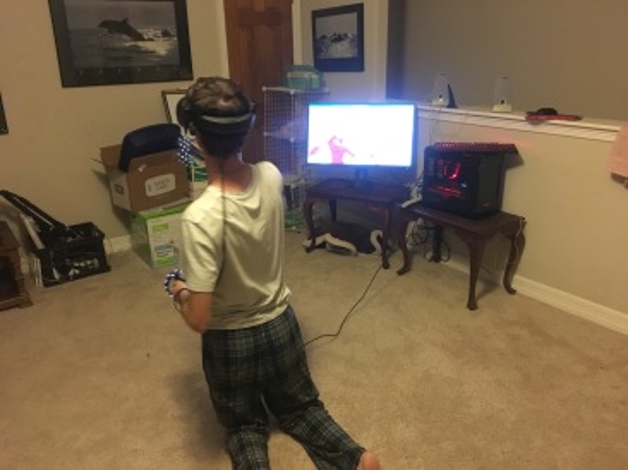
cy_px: 235
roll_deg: +1.0
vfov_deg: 48.2
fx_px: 526
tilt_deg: -20.5
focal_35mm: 29
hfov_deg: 61.7
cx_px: 314
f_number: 2.2
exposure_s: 1/15
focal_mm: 4.15
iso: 320
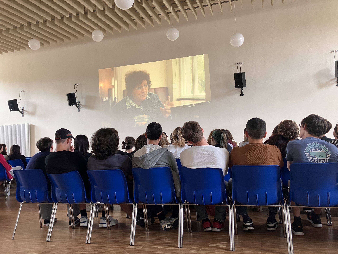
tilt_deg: +4.2
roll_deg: +3.2
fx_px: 273
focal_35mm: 28
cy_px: 127
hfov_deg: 63.4
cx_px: 169
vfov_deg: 49.7
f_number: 1.8
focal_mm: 3.99
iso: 80
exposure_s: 1/72
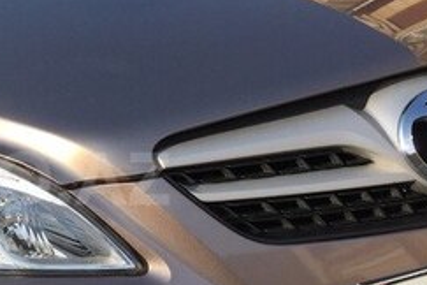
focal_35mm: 82
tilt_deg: -10.6
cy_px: 179
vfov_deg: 16.6
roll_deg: +9.4
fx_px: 973
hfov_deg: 23.6
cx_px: -11
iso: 32
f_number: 2.2
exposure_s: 1/1130
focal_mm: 4.15
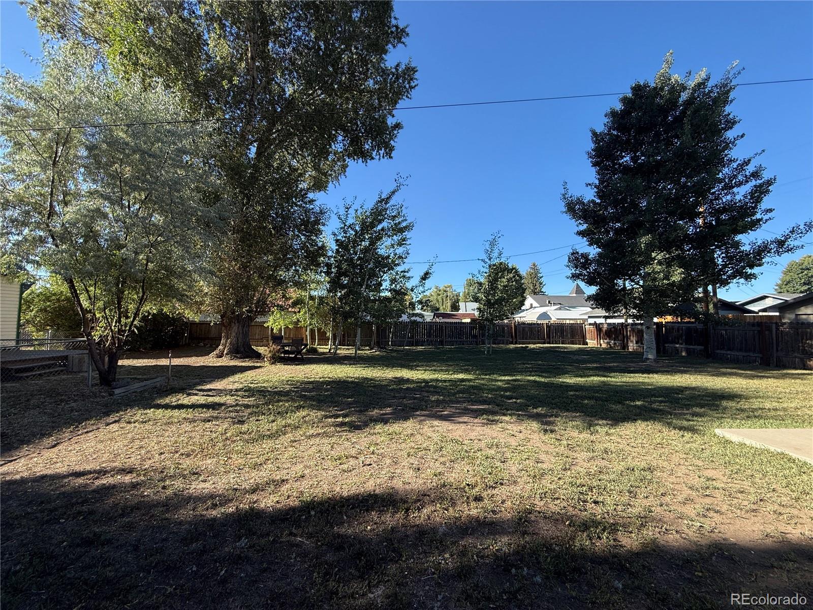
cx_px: 406
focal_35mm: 14
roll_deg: -0.6
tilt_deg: +3.6
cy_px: 305
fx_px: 329
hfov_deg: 102.1
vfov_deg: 85.7
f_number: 2.2
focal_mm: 2.22
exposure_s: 1/726
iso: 50
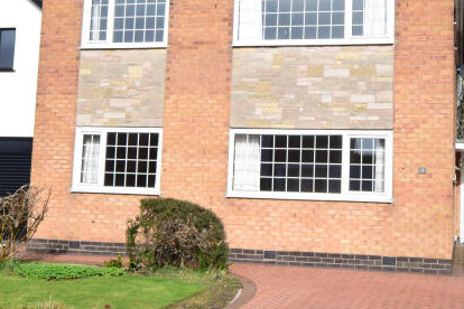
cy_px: 119
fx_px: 670
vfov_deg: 25.9
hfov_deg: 38.0
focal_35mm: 52
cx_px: 289
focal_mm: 14
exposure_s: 1/400
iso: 400
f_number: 11
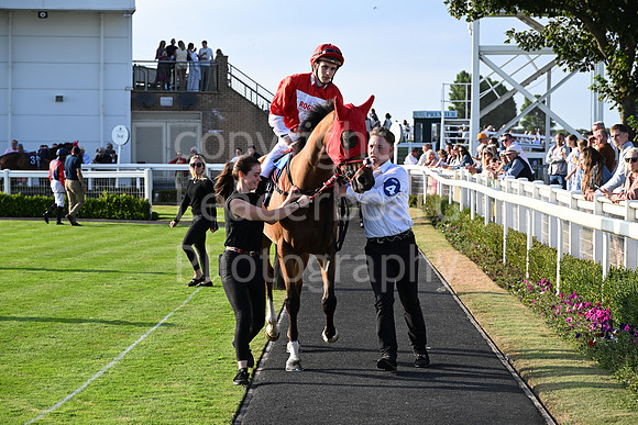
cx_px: 319
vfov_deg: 15.7
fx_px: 1542
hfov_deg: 23.4
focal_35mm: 87
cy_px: 212
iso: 500
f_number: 6.3
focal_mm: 87
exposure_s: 1/800
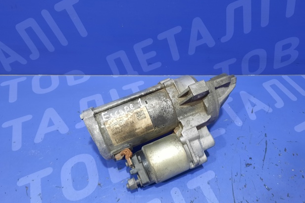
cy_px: 114
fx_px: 229
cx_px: 158
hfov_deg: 67.4
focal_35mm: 27
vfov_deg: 47.8
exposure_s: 1/30
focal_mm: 4.6
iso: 320
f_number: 2
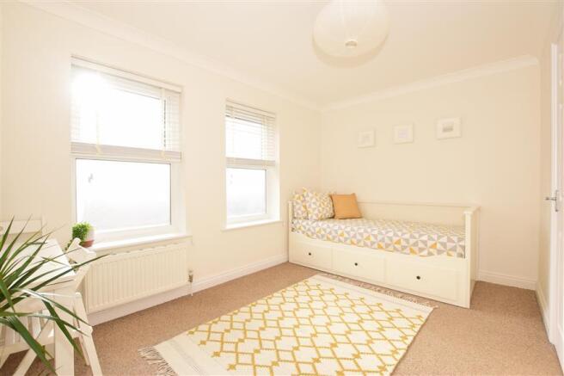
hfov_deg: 100.4
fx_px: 235
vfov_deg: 77.3
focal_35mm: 15
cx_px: 282
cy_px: 188
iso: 400
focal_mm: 10
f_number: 5.6
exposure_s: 1/125
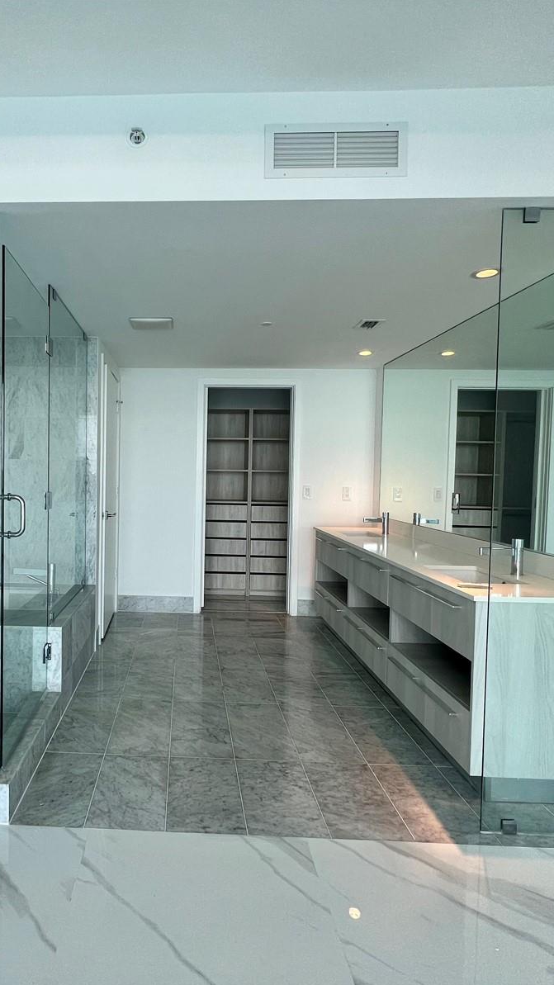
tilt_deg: -2.8
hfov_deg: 56.5
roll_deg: -0.5
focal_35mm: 19
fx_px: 496
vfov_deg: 89.6
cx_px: 164
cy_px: 494
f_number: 1.8
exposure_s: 1/104
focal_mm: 1.57
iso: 40
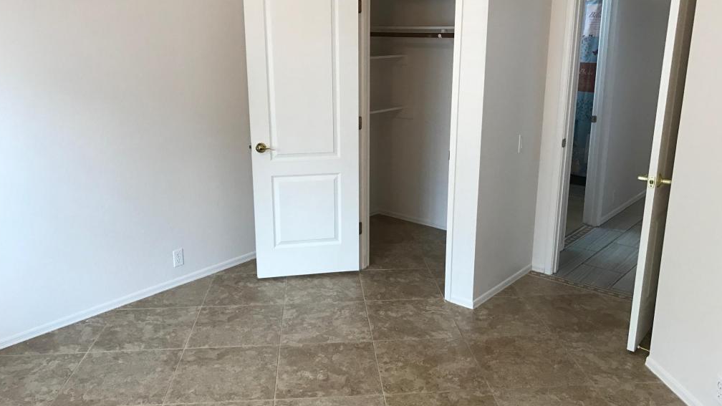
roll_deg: -0.4
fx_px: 593
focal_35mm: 31
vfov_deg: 37.8
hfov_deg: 62.6
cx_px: 356
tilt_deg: -14.6
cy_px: 194
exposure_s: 1/30
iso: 25
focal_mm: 3.99
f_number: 1.8
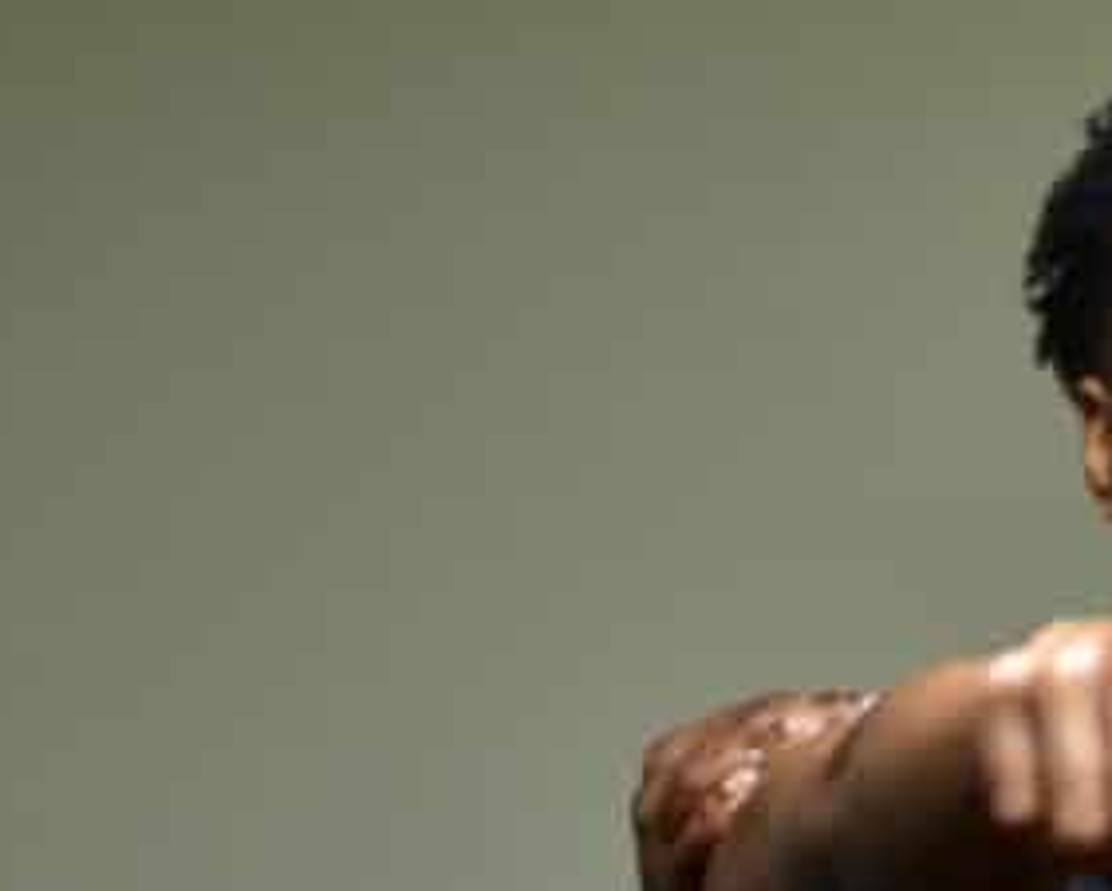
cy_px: 897
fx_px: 5885
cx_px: 1652
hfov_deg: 10.4
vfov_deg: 8.6
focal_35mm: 179
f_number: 1.8
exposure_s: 1/60
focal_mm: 35
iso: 100
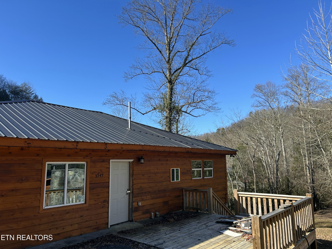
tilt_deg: +10.9
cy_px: 124
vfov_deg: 53.1
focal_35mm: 26
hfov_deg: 67.3
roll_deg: +0.6
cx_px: 166
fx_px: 249
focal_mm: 5.7
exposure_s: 1/2123
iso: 50
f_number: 1.5
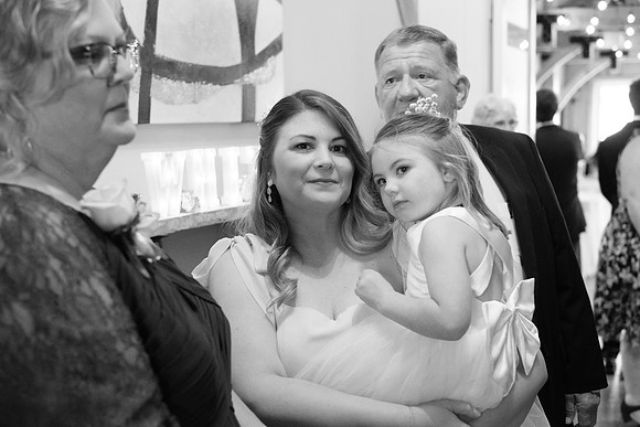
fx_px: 942
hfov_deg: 37.5
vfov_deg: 25.5
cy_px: 214
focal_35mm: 53
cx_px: 320
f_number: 2.8
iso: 8000
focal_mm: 35
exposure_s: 1/125
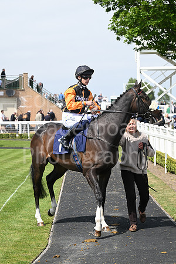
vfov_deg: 20.4
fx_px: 733
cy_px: 132
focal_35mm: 100
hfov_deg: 13.7
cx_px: 88
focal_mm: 100
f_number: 6.3
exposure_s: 1/1250
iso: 400
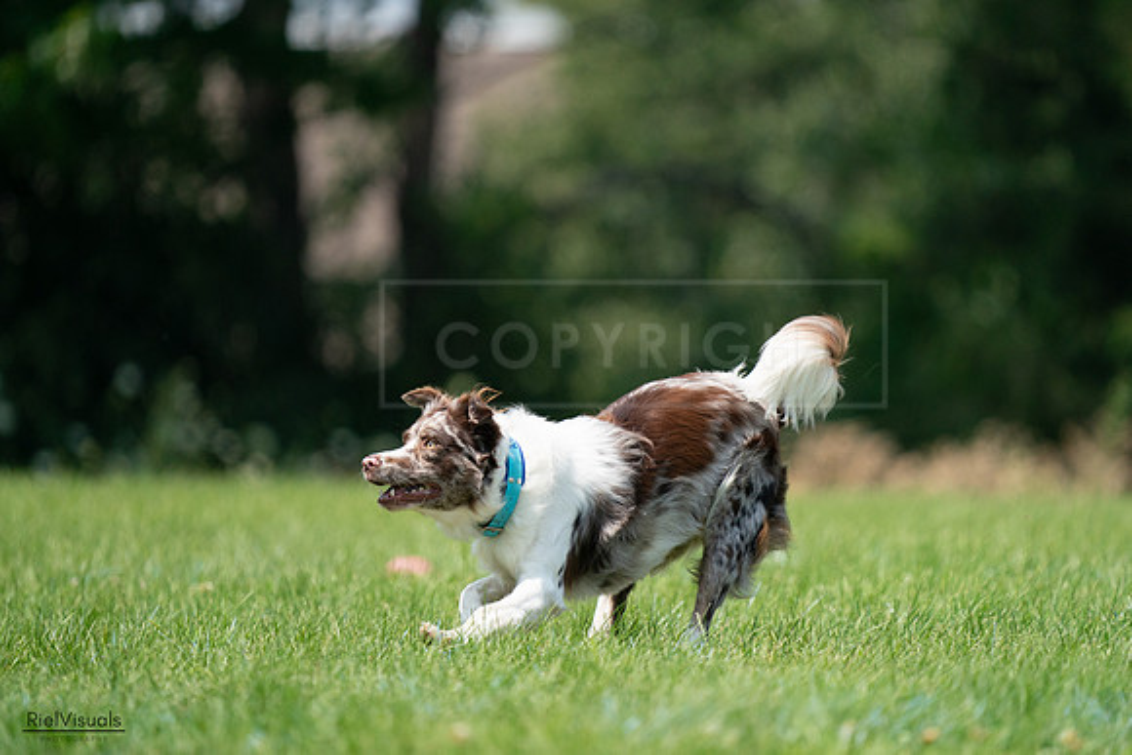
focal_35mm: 600
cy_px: 378
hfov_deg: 3.4
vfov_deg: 2.3
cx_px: 566
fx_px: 18870
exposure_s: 1/4000
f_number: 6.3
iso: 1250
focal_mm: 600
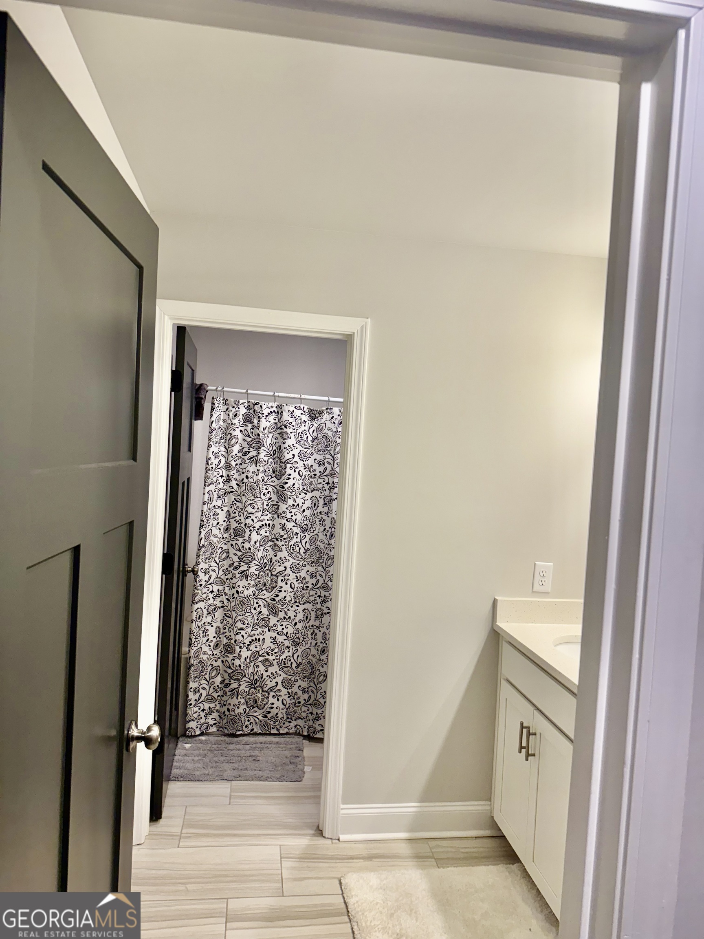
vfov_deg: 71.6
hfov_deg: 56.8
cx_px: 352
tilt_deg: -1.0
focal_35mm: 24
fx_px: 651
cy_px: 470
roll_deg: -2.8
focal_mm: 6.76
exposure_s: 1/120
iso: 160
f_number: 1.78
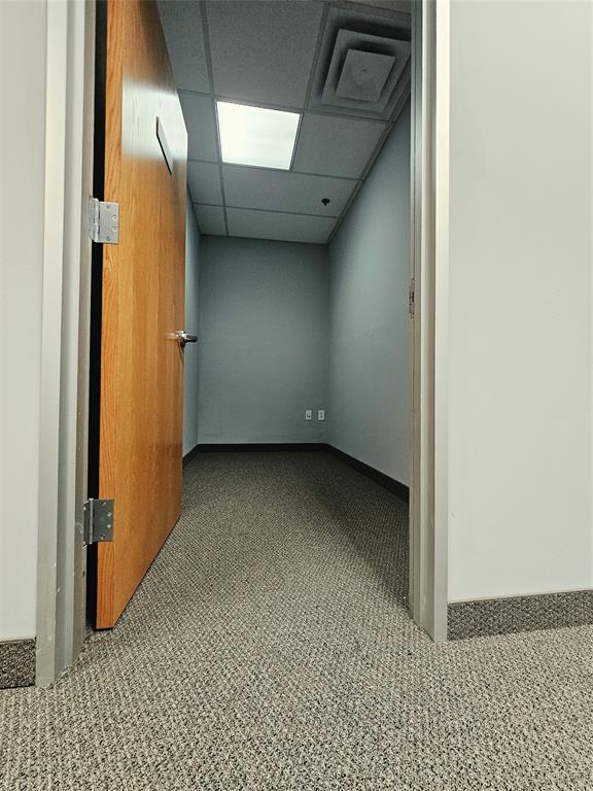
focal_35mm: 13
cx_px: 296
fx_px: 297
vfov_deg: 106.2
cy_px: 396
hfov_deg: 89.9
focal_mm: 2.2
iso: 400
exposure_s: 1/60
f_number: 2.2
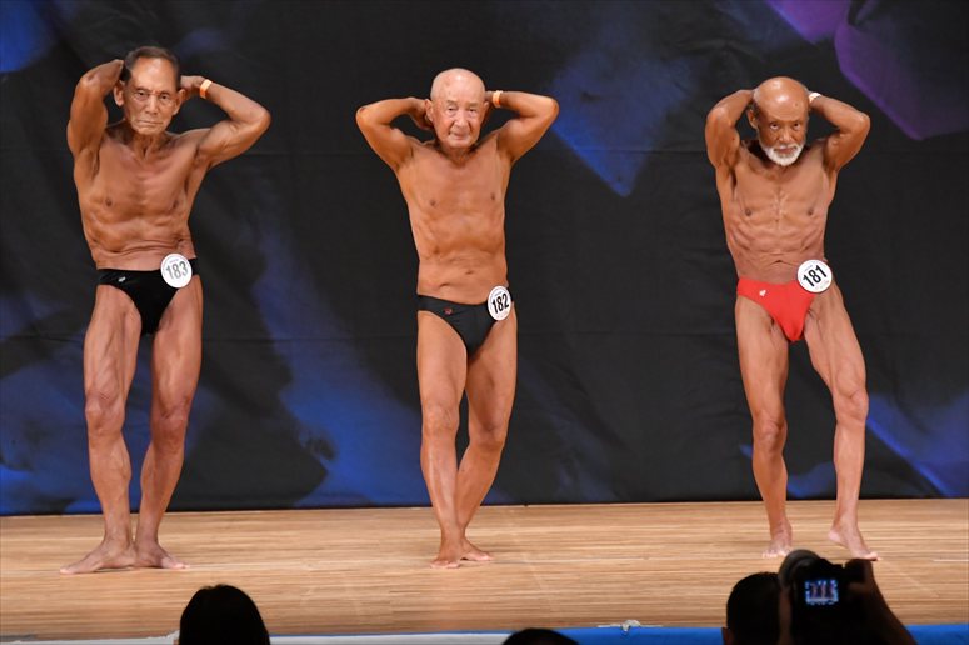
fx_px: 8071
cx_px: 484
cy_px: 322
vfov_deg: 4.6
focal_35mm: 300
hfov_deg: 6.9
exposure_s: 1/400
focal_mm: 200
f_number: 5.6
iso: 5000
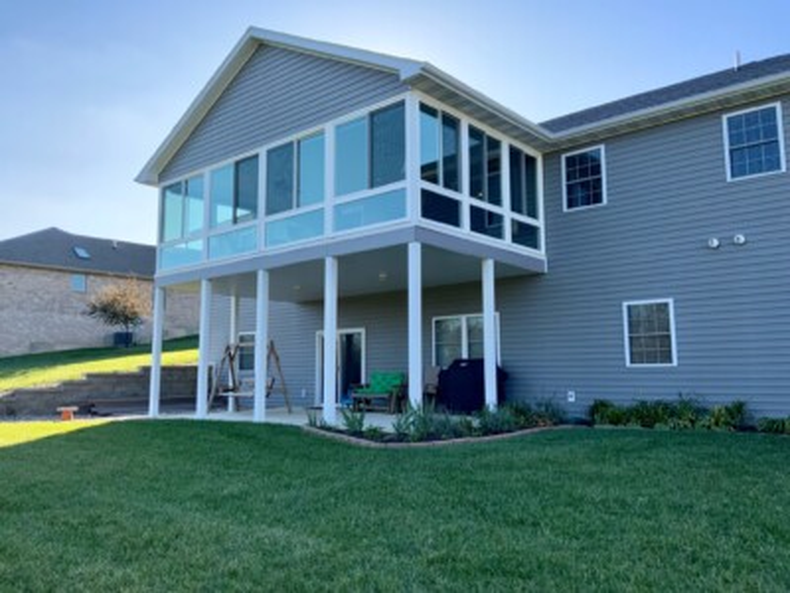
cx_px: 395
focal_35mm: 29
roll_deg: +0.1
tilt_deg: +6.5
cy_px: 296
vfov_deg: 48.2
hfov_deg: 61.7
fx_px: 662
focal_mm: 3
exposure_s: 1/642
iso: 16
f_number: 1.8
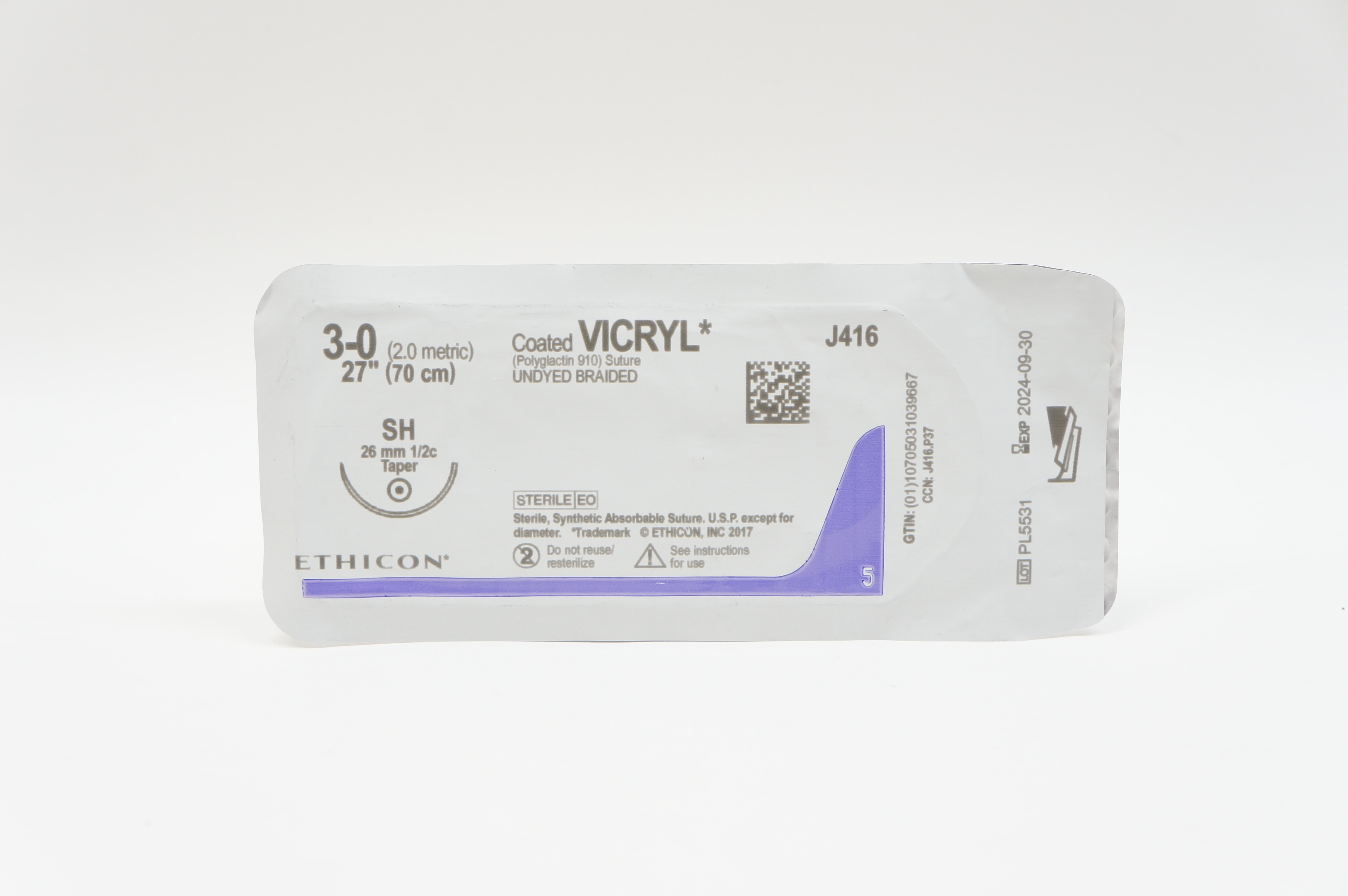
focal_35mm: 50
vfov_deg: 27.2
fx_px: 1851
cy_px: 448
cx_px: 674
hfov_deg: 40.0
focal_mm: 33
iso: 400
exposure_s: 1/40
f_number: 6.3
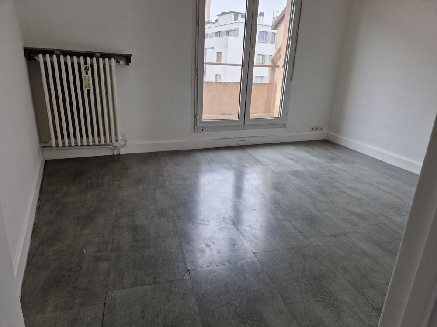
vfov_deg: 58.9
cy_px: 164
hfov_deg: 73.9
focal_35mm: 23
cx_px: 218
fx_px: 290
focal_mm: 5.4
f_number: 1.8
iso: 160
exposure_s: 1/100
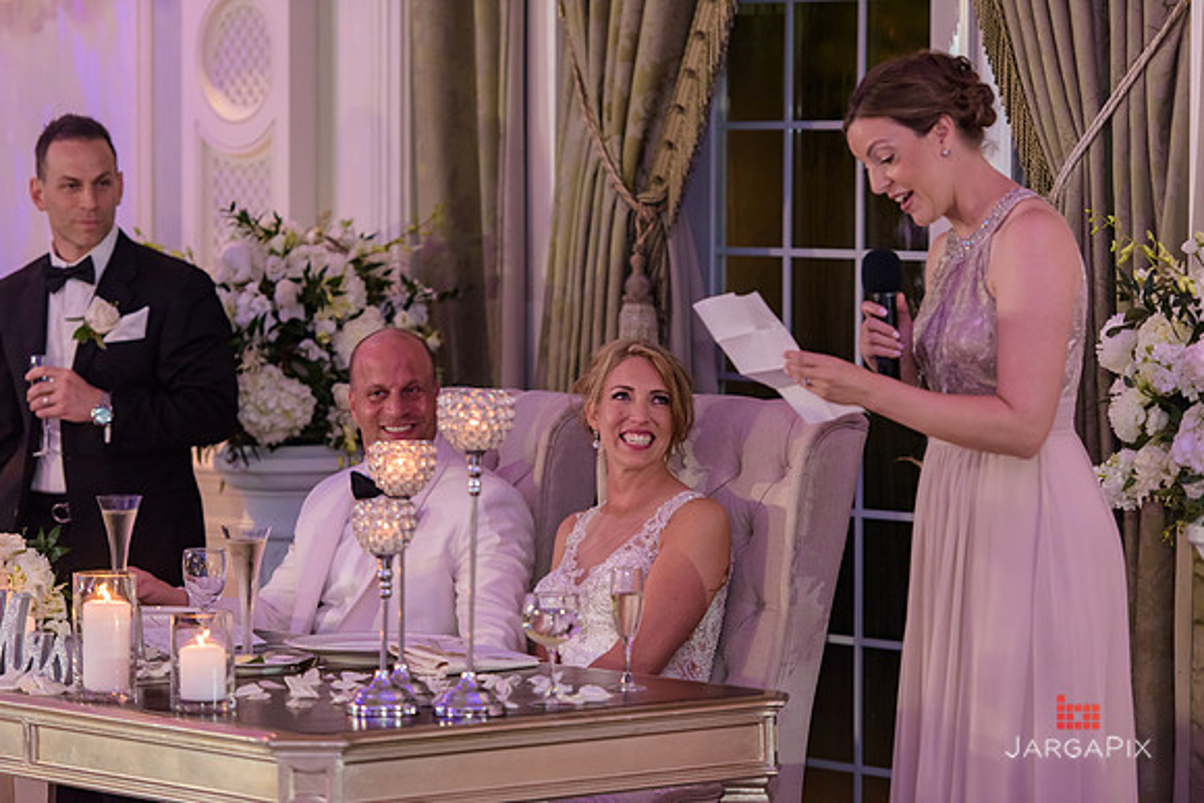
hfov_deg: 14.7
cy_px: 402
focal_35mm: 140
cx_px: 602
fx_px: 4683
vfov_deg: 9.8
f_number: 3.2
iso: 1600
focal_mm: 140
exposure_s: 1/125
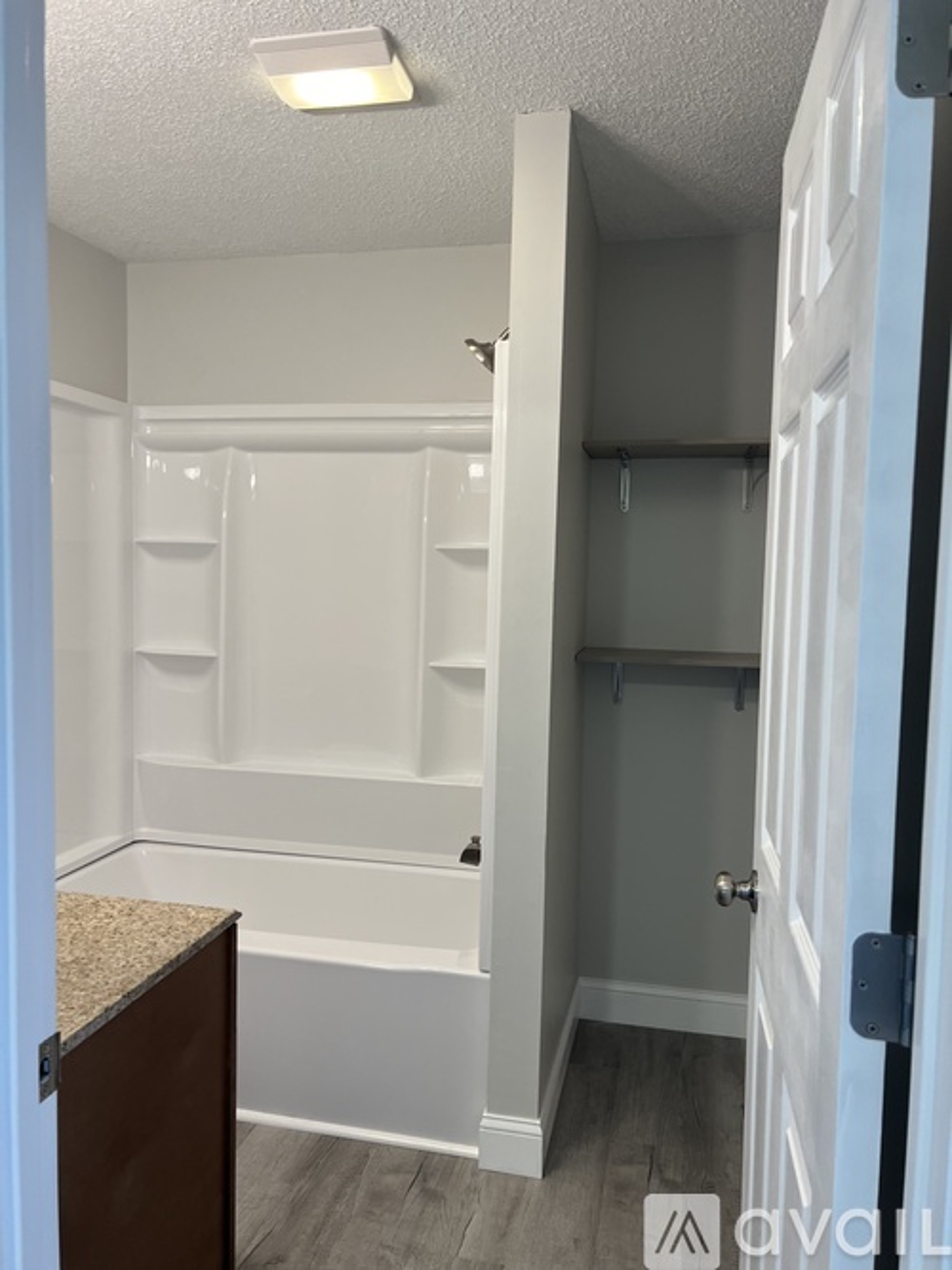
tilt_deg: -3.9
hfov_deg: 53.0
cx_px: 476
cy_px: 635
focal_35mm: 26
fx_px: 954
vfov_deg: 67.3
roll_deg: -0.6
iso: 80
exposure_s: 1/60
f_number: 1.5
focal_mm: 5.7
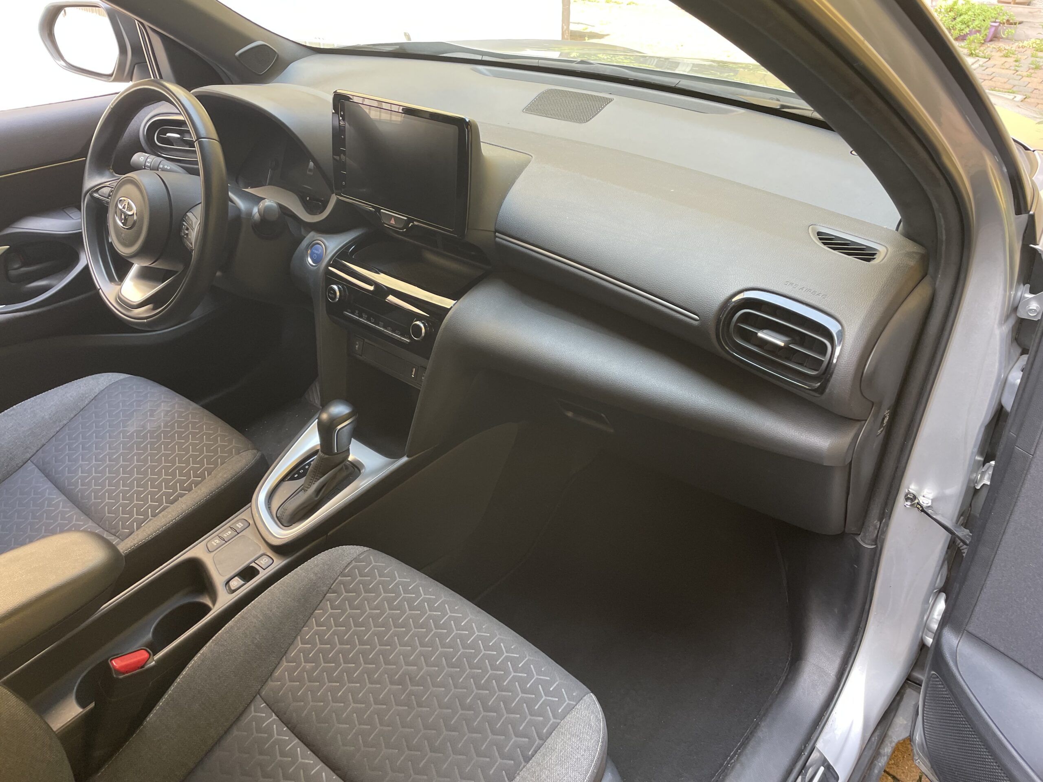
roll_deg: +0.4
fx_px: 783
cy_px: 391
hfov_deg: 67.3
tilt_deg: -34.6
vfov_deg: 53.1
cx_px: 522
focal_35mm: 26
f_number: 1.6
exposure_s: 1/121
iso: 80
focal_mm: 4.2
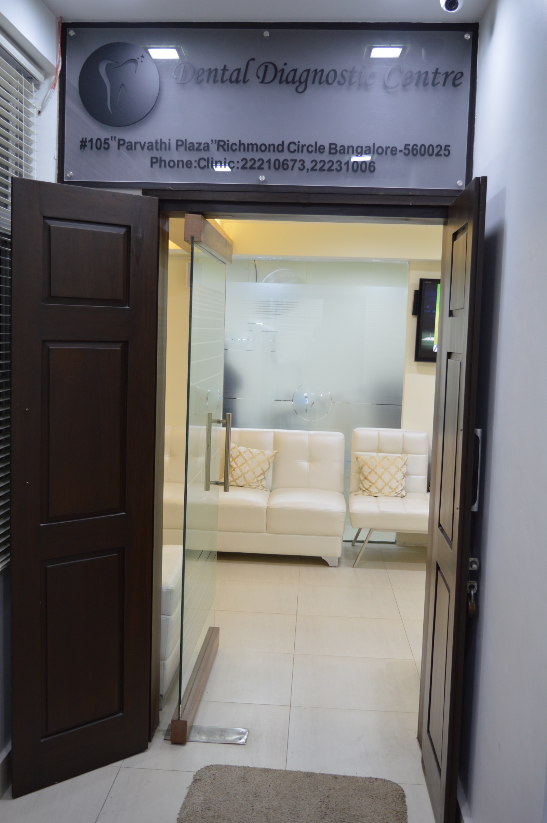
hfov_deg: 36.8
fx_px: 822
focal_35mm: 36
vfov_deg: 53.2
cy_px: 412
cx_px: 274
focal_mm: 24
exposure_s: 1/25
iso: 400
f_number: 4
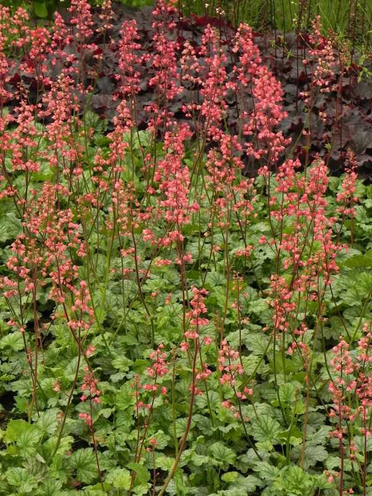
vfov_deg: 16.8
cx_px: 186
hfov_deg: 12.7
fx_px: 1676
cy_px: 248
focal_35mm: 117
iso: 160
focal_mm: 20.8
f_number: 4.5
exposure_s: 1/400
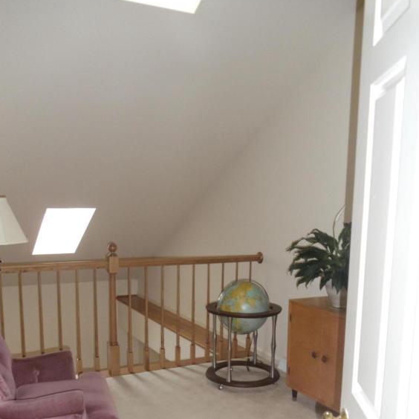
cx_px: 208
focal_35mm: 53
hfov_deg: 32.2
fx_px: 726
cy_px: 276
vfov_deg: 32.0
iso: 400
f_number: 3.5
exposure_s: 1/30
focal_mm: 6
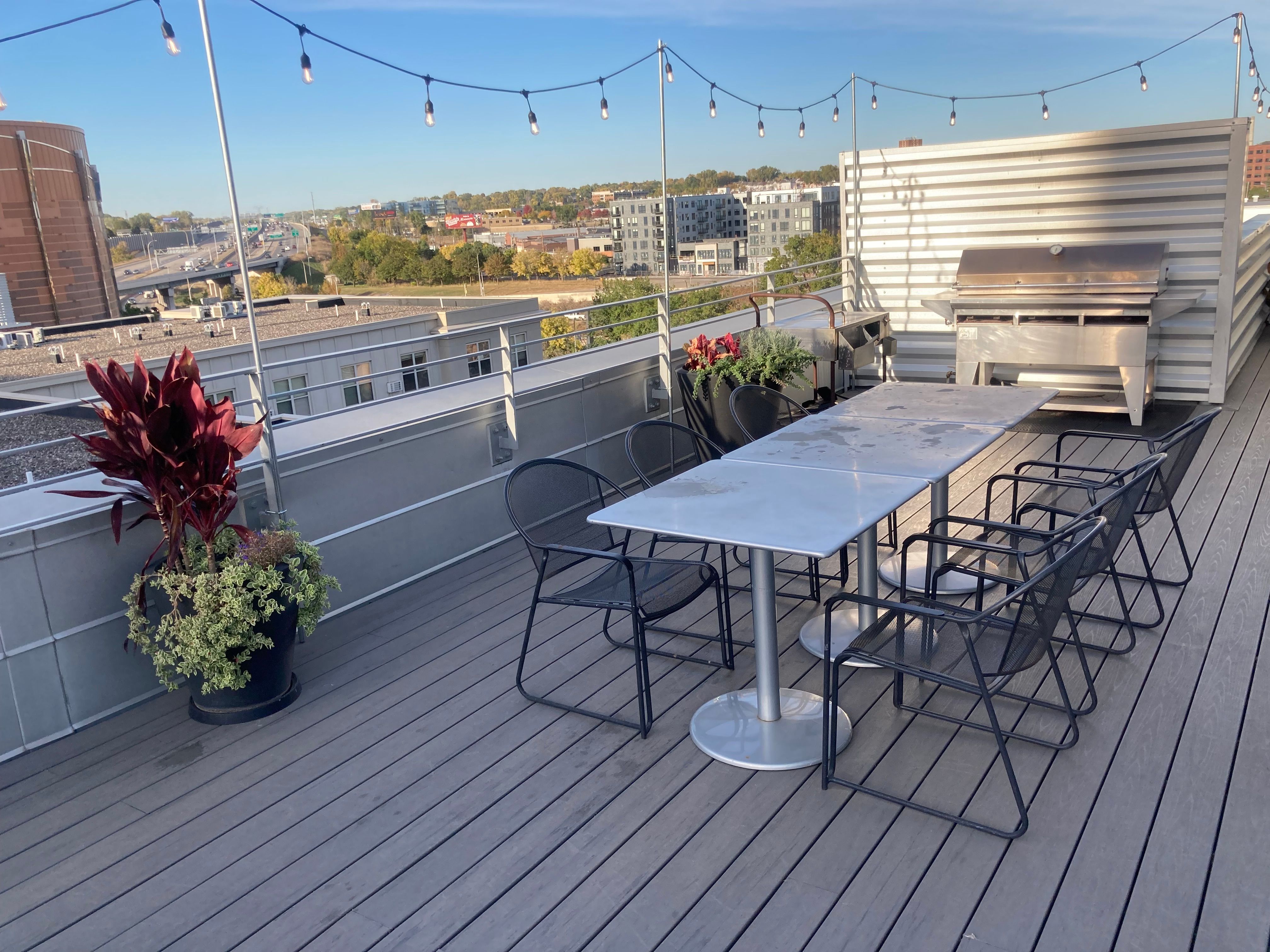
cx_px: 635
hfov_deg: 63.4
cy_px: 476
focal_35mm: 28
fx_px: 1027
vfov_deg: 49.7
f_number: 1.8
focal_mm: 3.99
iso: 20
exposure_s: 1/813
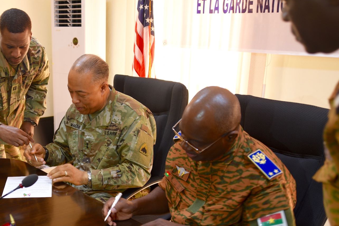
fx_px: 462
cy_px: 180
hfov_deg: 39.2
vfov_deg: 27.0
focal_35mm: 49
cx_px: 81
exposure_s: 1/20
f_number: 3
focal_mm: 28
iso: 250
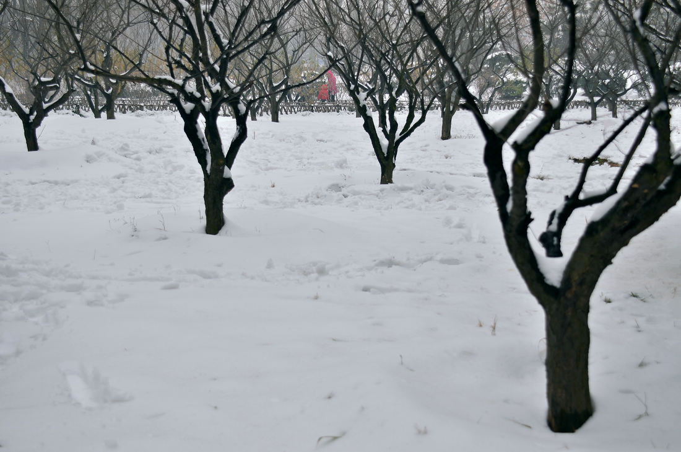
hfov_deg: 35.1
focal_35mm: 57
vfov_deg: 23.7
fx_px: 1076
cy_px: 226
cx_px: 340
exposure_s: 1/100
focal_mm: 38
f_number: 4.8
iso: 100
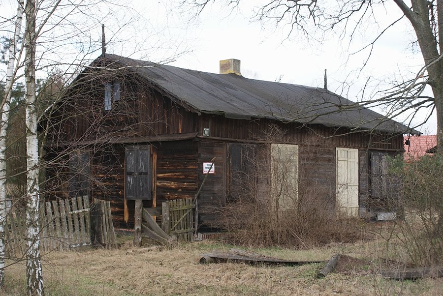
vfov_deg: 25.8
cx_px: 222
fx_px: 647
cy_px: 148
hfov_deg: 37.8
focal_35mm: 52
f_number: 6.3
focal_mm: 35
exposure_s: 1/100
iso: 100
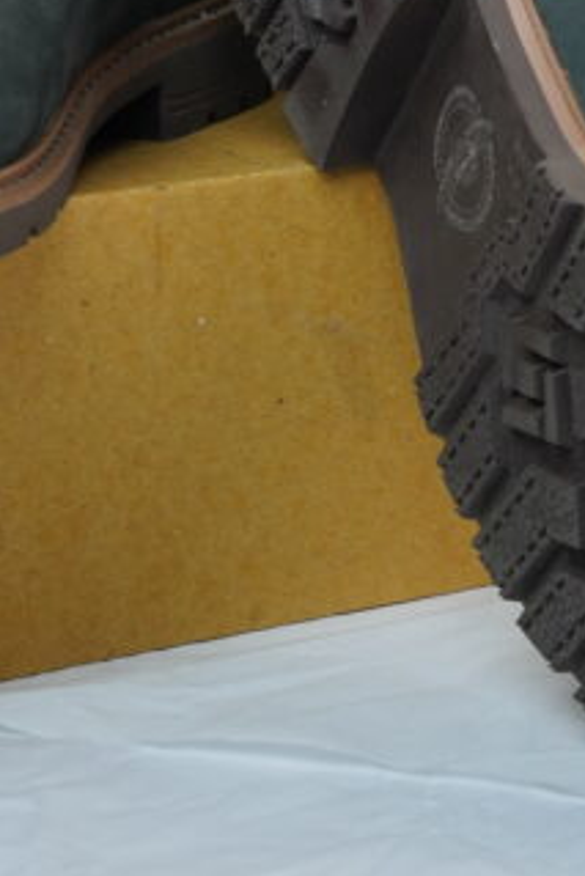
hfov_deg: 11.0
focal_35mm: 125
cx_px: 338
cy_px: -299
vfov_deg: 15.5
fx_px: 3046
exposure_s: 1/100
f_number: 11
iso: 1000
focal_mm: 44.4
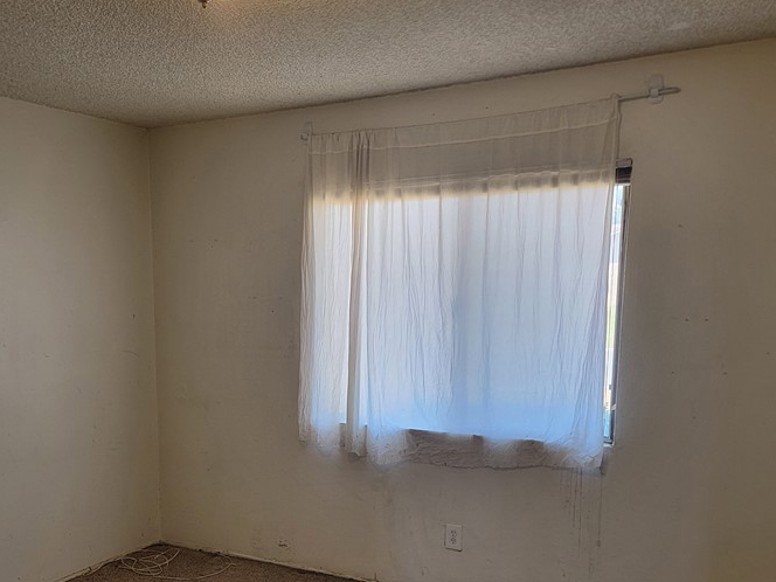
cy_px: 399
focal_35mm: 37
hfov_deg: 49.5
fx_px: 829
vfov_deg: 38.1
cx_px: 279
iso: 100
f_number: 1.8
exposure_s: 1/120
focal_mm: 6.7
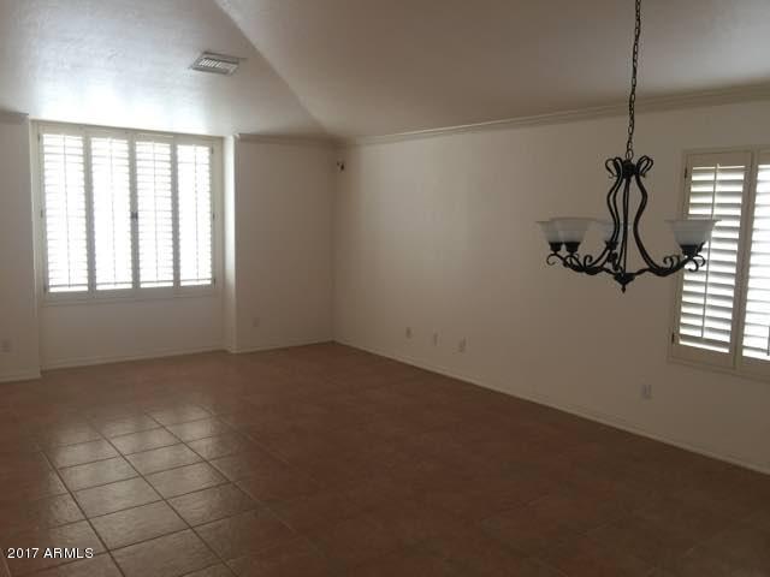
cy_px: 288
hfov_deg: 61.7
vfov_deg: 48.2
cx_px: 385
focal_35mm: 29
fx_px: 645
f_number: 2.2
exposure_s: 1/15
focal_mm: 4.15
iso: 32
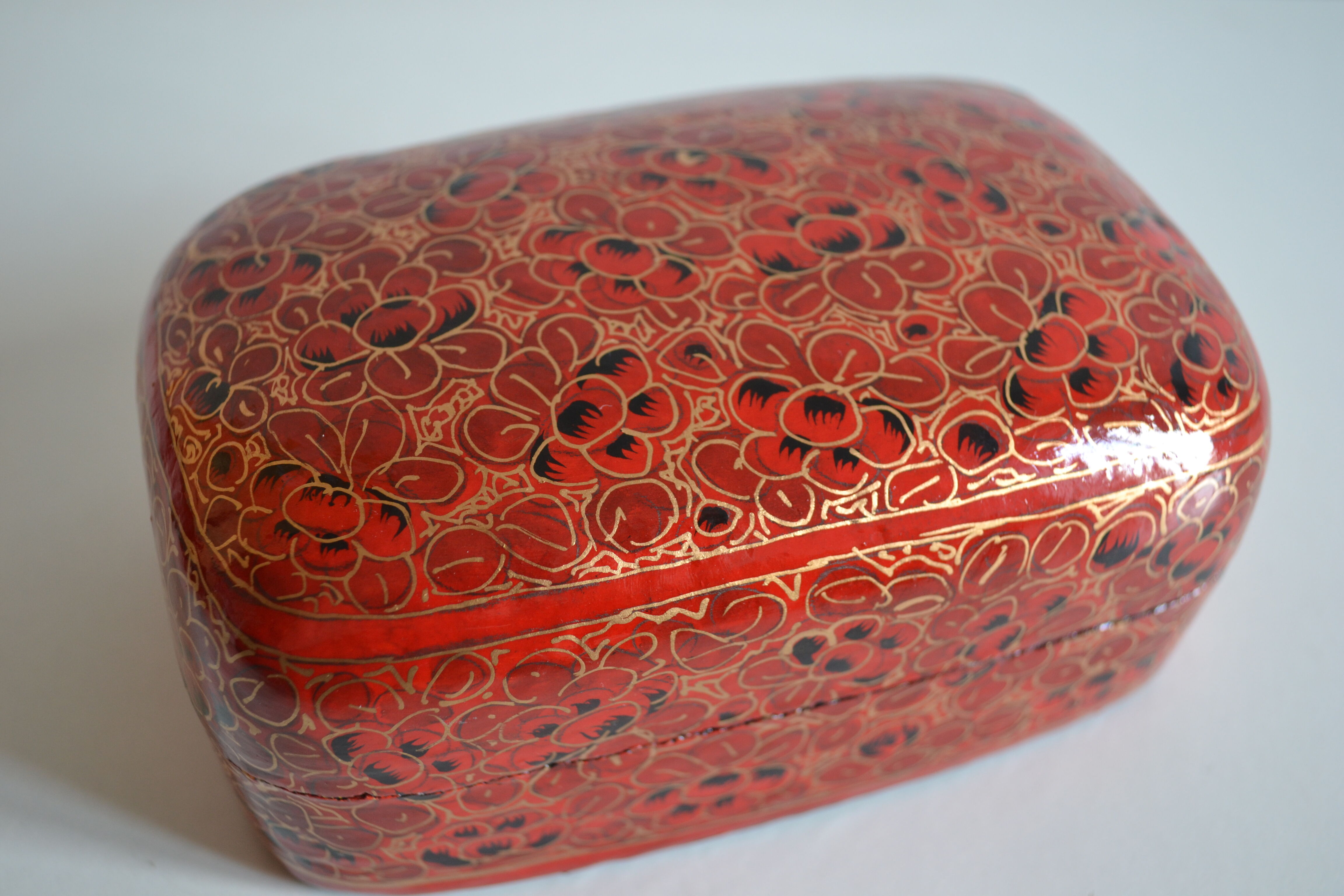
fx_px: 1456
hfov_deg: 49.6
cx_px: 672
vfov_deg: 34.2
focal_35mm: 39
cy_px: 448
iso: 400
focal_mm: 26
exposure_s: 1/15
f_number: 4.2
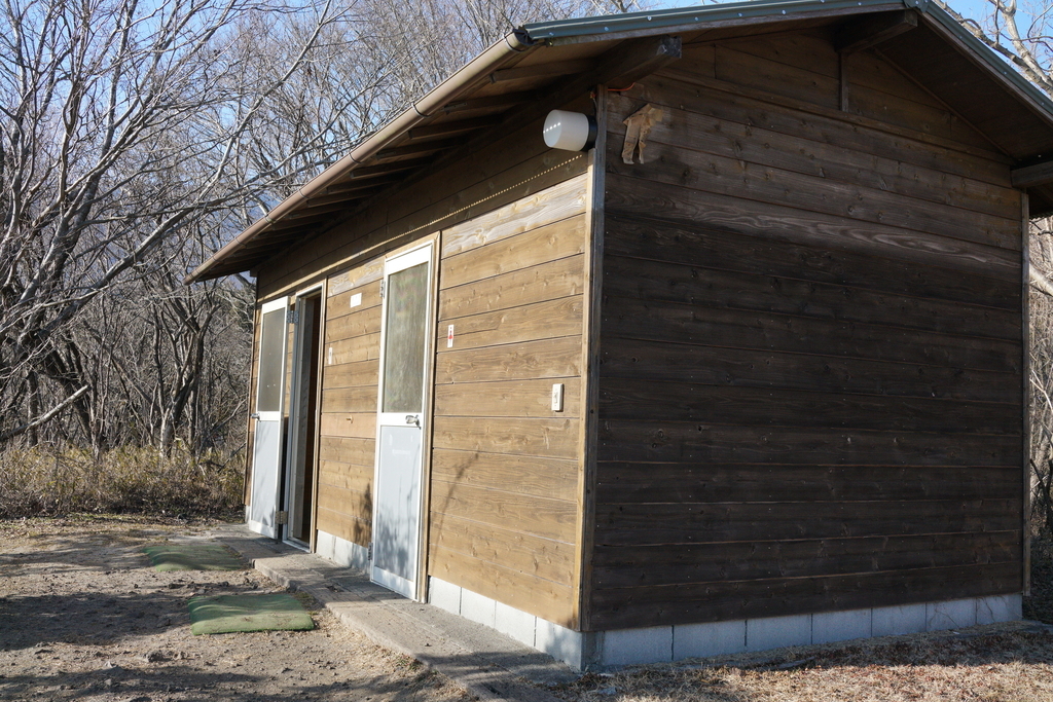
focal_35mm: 35
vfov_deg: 37.9
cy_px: 351
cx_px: 526
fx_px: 1024
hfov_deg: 54.4
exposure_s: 1/500
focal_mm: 35
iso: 1600
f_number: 8
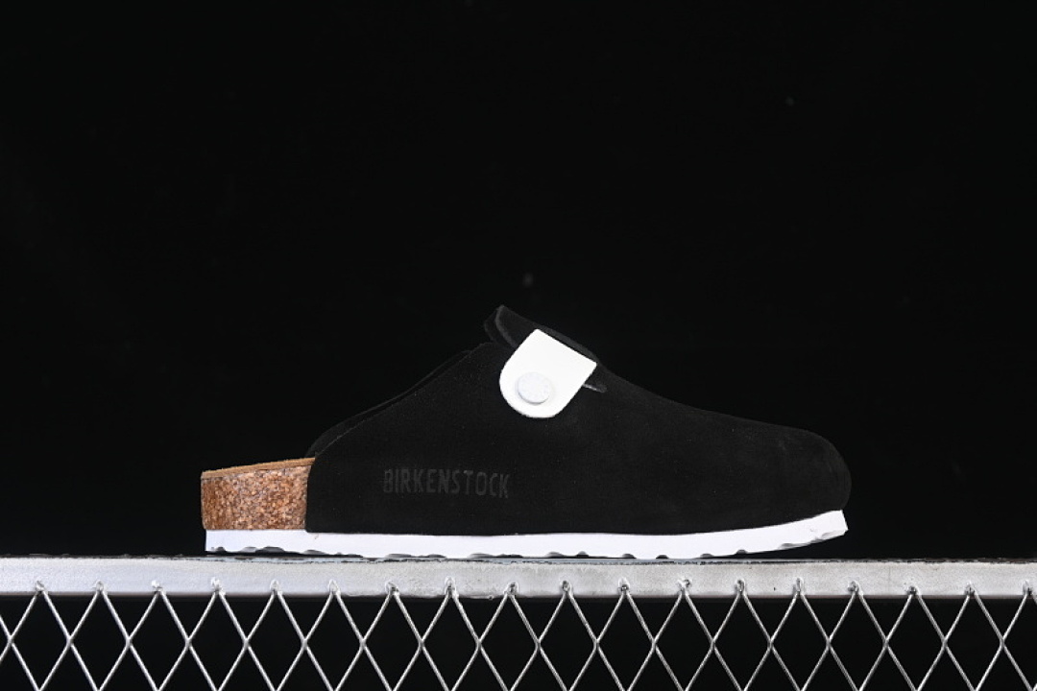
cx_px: 518
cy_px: 346
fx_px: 2160
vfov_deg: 18.2
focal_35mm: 75
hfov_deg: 27.0
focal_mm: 50
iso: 160
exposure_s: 1/60
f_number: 6.3
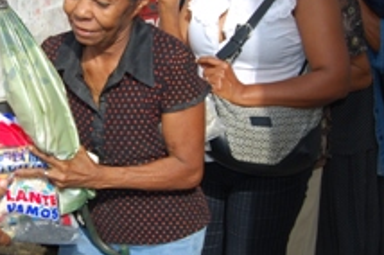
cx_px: 93
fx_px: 863
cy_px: 74
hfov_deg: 24.8
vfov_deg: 16.7
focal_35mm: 81
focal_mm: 18
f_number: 7.1
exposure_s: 1/200
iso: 100
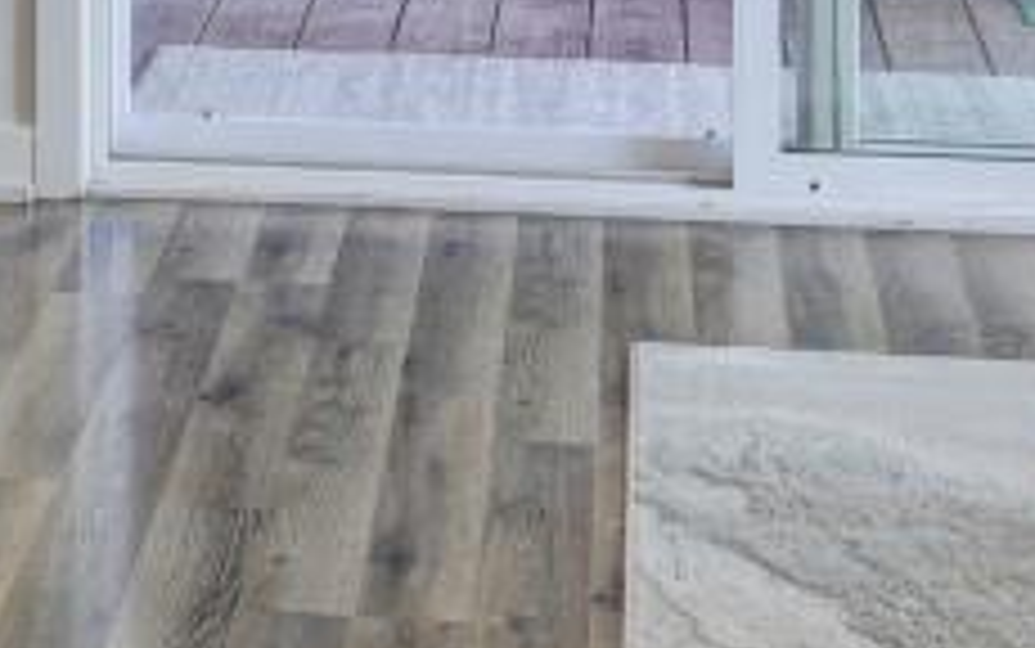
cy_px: -796
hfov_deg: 12.3
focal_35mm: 170
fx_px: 4798
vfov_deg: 7.3
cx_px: 230
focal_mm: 24
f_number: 8
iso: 400
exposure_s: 1/13
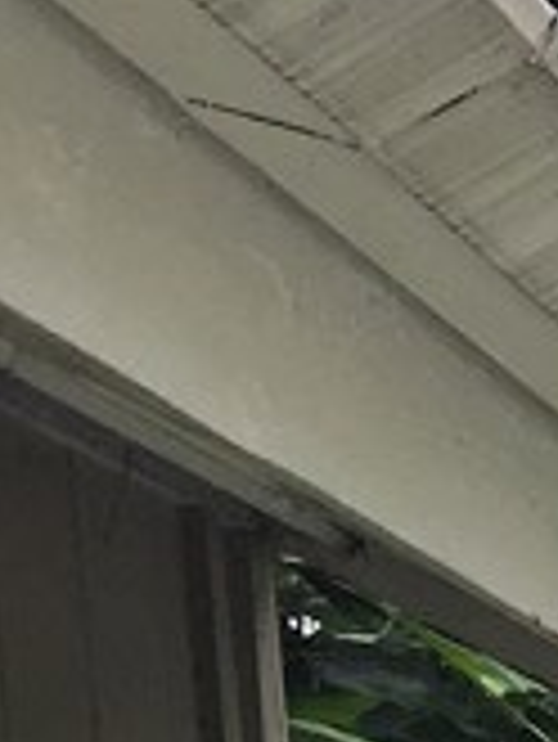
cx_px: 1652
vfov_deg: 9.2
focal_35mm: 180
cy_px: 2073
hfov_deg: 7.3
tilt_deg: -11.2
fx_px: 3864
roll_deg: +1.3
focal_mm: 4.15
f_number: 2.2
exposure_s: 1/746
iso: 32
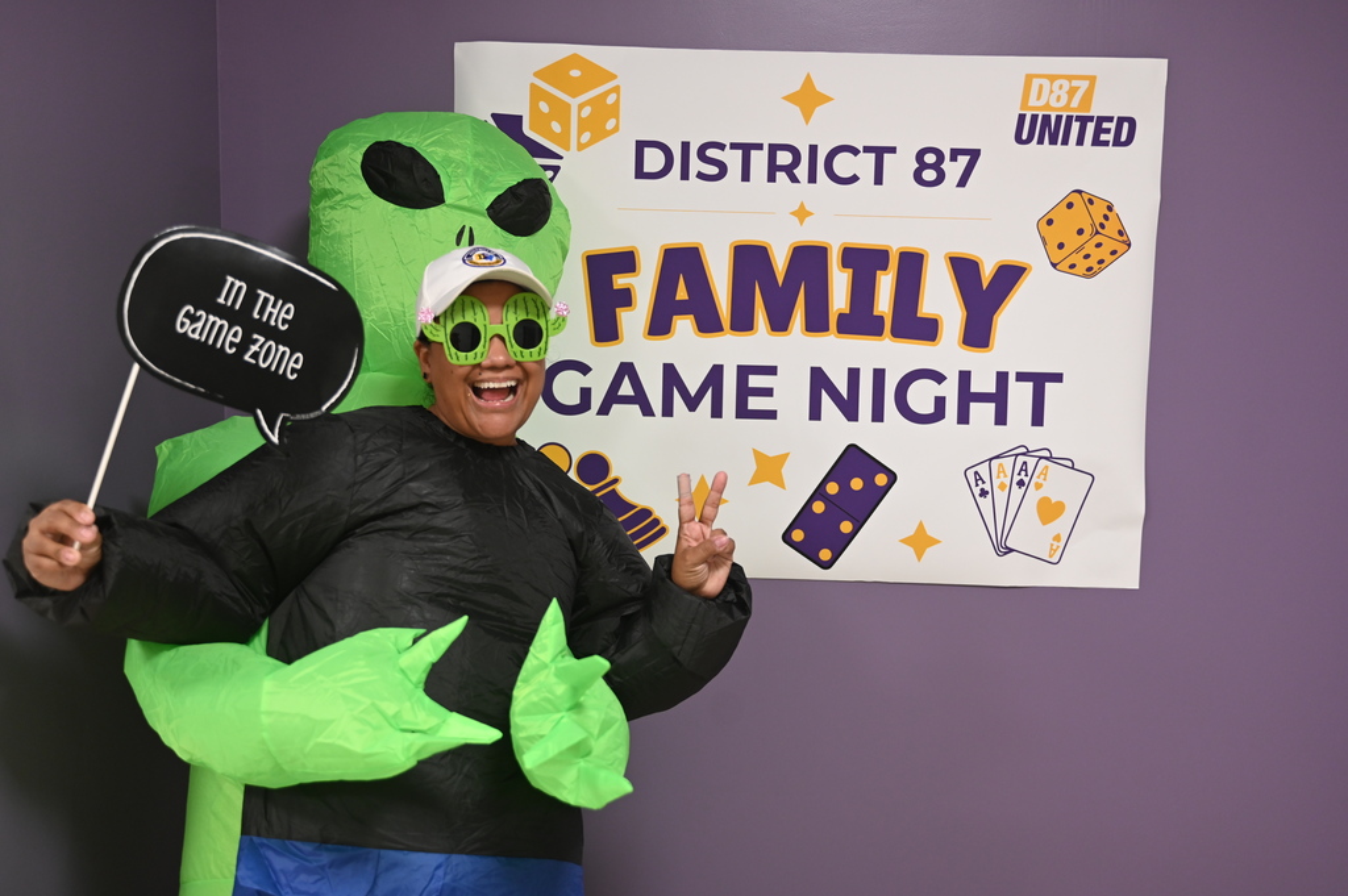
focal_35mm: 35
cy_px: 448
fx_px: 1309
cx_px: 674
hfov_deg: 54.5
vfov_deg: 37.8
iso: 1100
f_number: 2.8
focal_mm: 35
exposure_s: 1/125
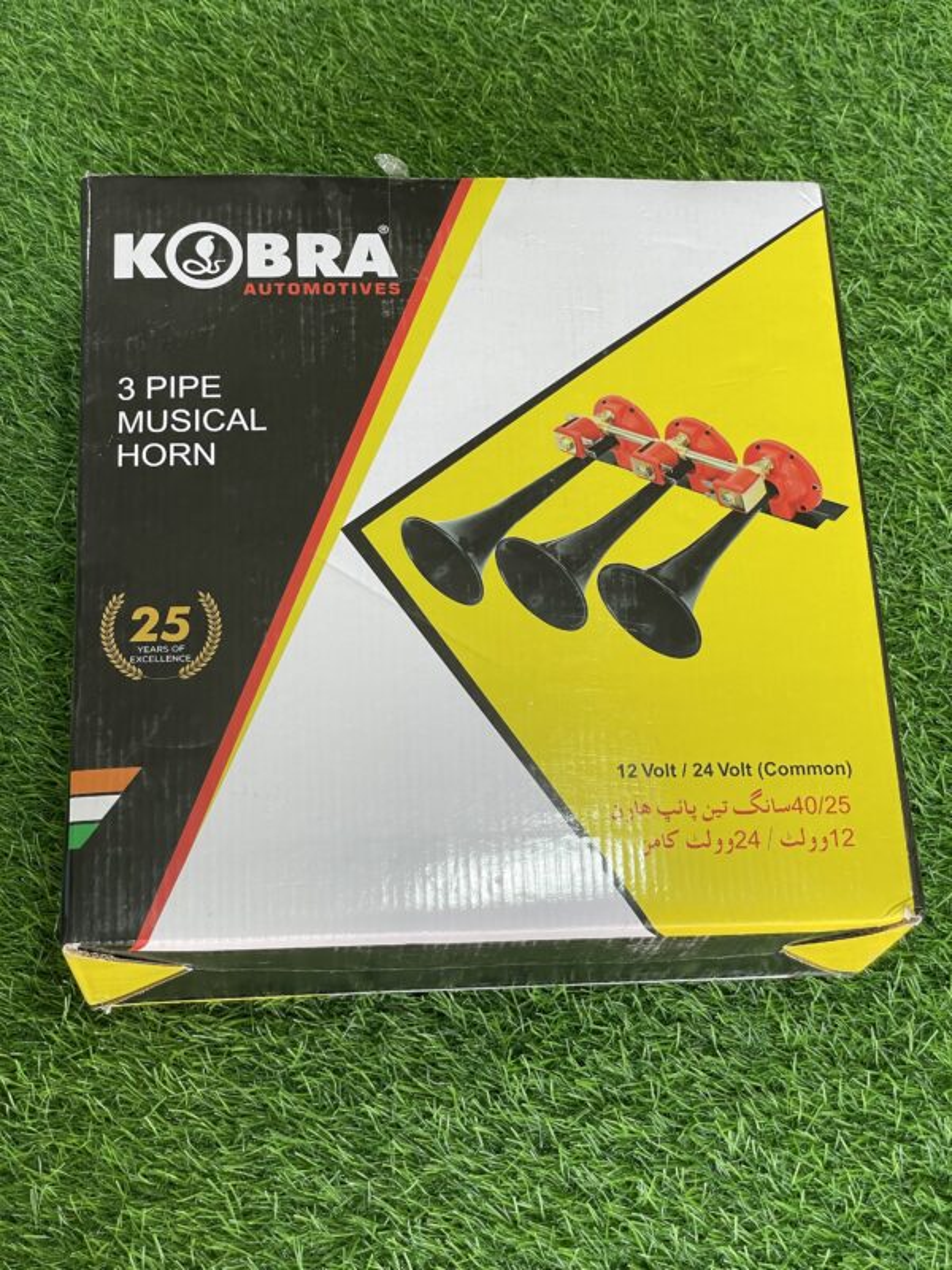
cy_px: 635
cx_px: 476
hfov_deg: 28.0
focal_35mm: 52
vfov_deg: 36.8
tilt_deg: -66.8
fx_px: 1907
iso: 80
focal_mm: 6
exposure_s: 1/100
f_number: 2
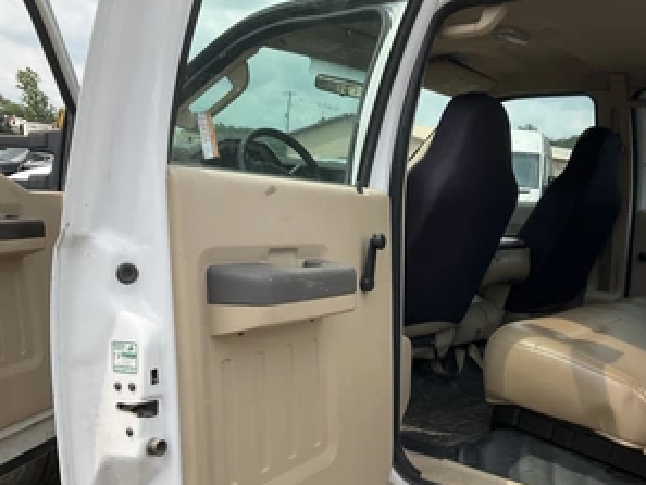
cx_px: 398
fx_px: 728
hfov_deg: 47.5
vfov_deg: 36.6
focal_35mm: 39
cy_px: 313
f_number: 1.8
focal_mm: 3
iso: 25
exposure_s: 1/1168
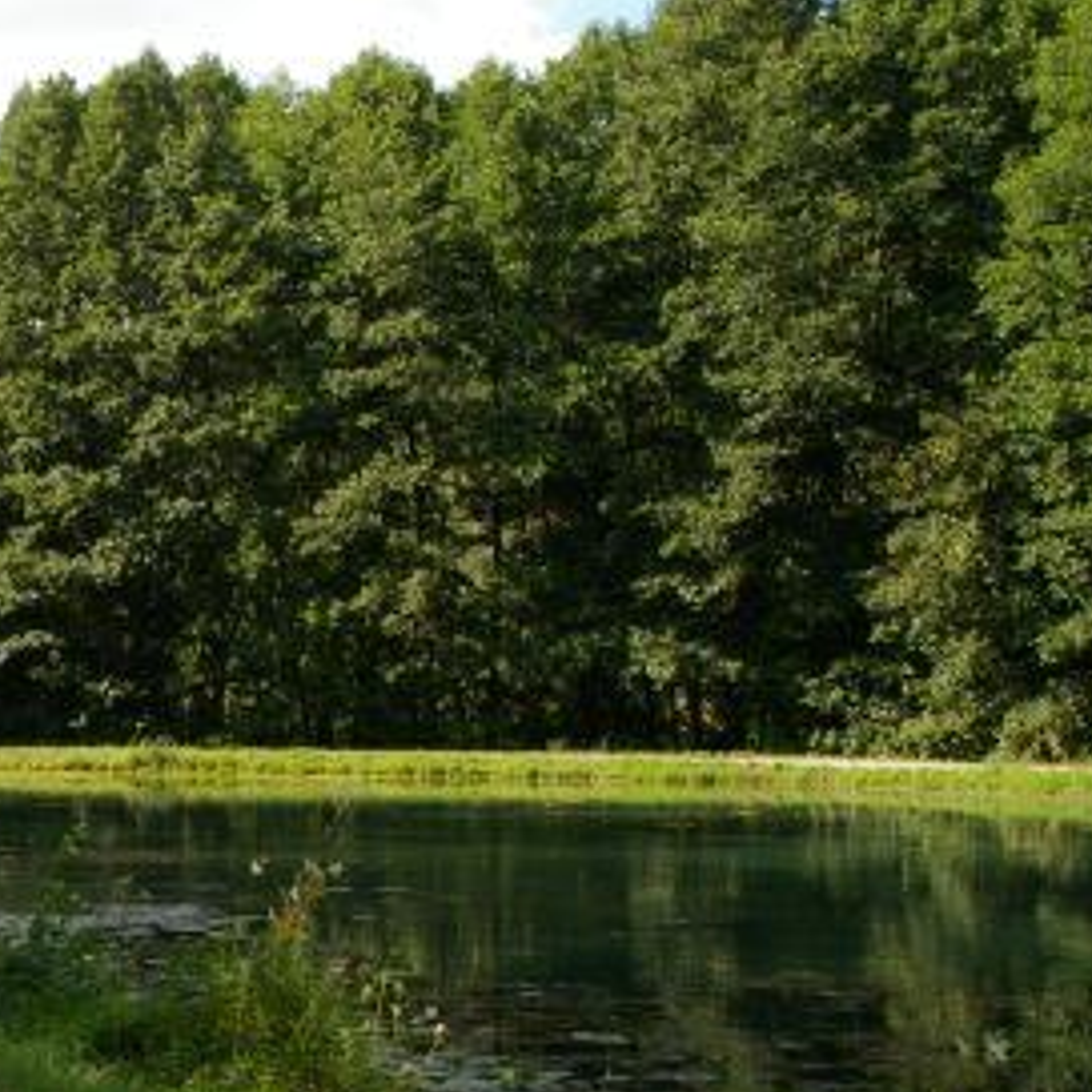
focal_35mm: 73
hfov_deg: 22.7
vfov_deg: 23.6
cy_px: 731
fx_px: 2605
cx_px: -16
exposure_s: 1/45
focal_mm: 26
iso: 200
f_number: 13
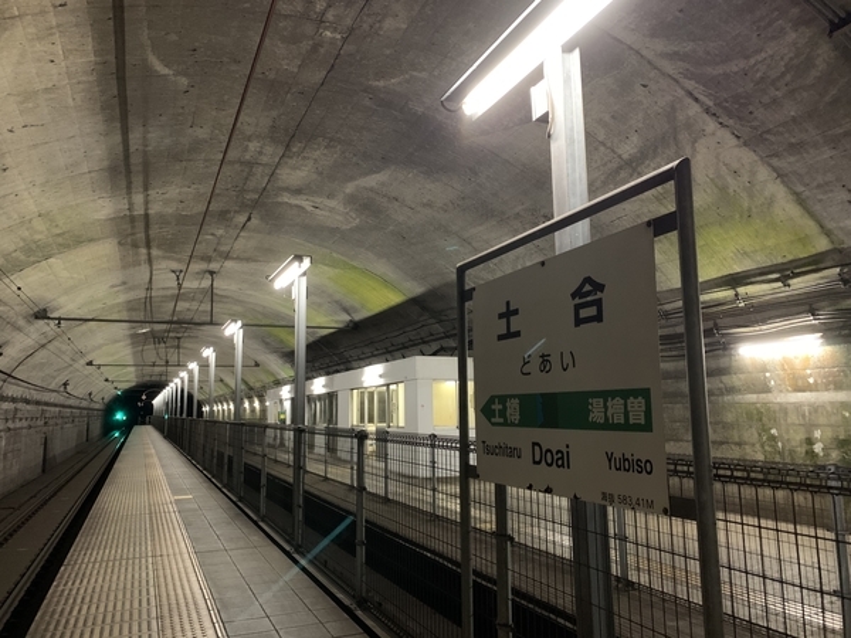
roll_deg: +0.8
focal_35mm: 26
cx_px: 426
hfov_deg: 67.3
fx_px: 639
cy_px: 319
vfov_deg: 53.1
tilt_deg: +9.0
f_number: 1.8
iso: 640
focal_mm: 4.25
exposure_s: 1/25
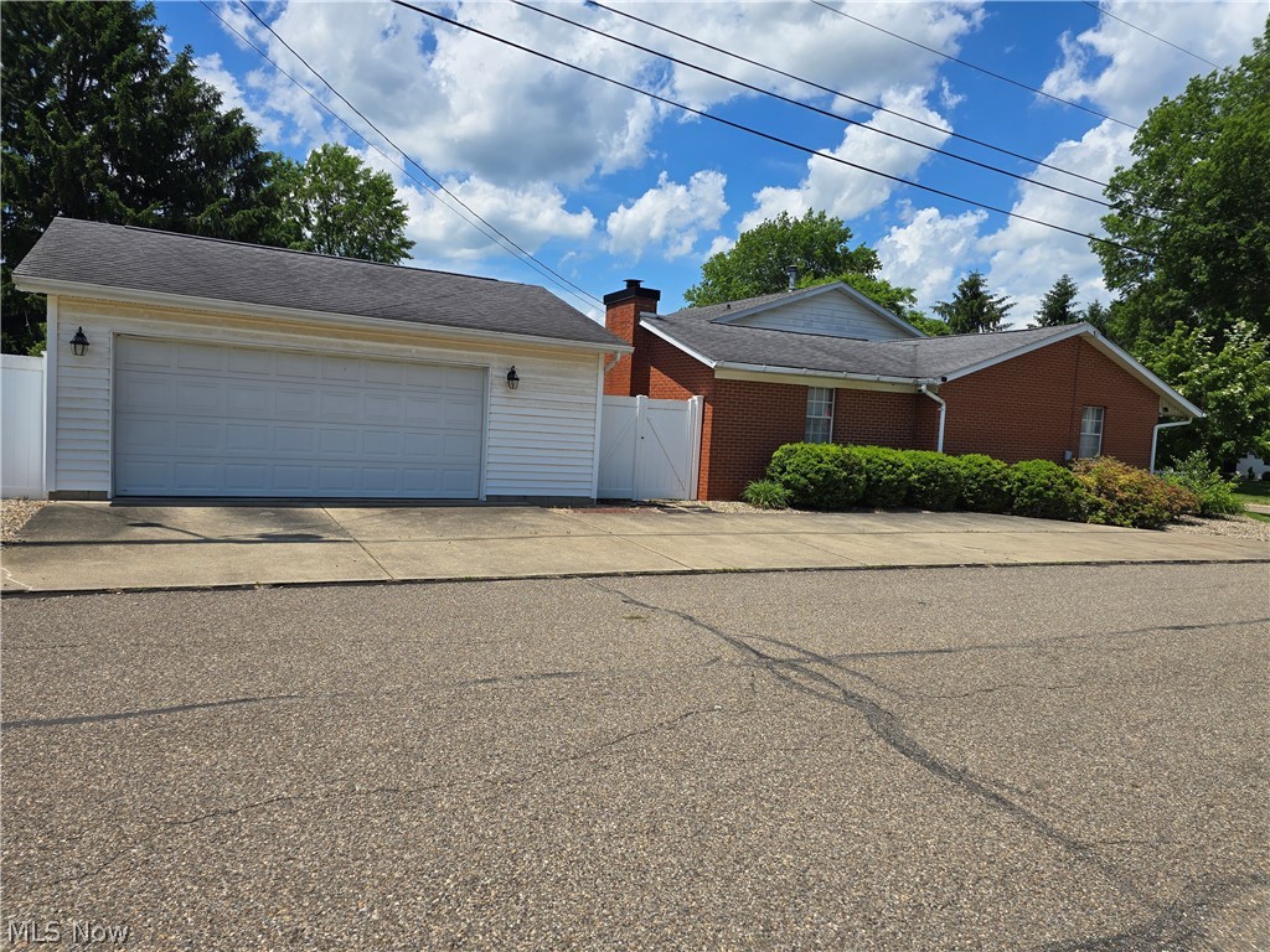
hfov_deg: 73.9
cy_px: 476
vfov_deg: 58.9
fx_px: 844
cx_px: 635
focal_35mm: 23
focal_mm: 6.3
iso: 12
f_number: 1.7
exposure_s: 1/1084
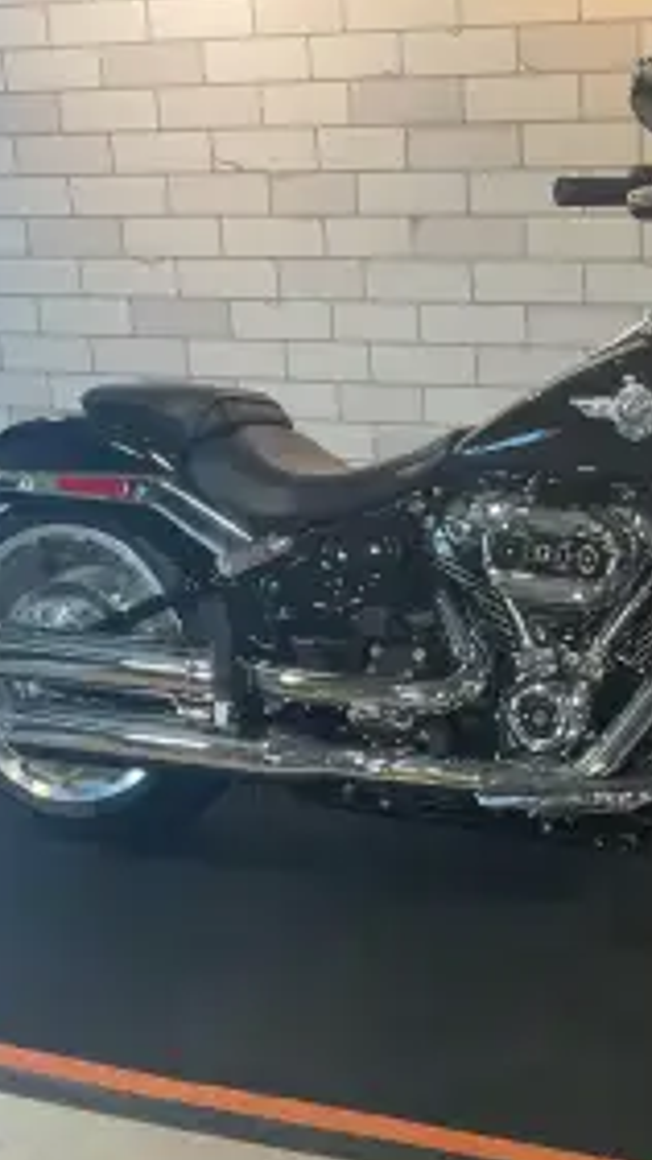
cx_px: 611
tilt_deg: -19.1
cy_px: 611
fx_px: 1383
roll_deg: +2.2
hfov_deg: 25.5
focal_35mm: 45
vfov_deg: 45.5
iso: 50
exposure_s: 1/50
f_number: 1.8
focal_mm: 3
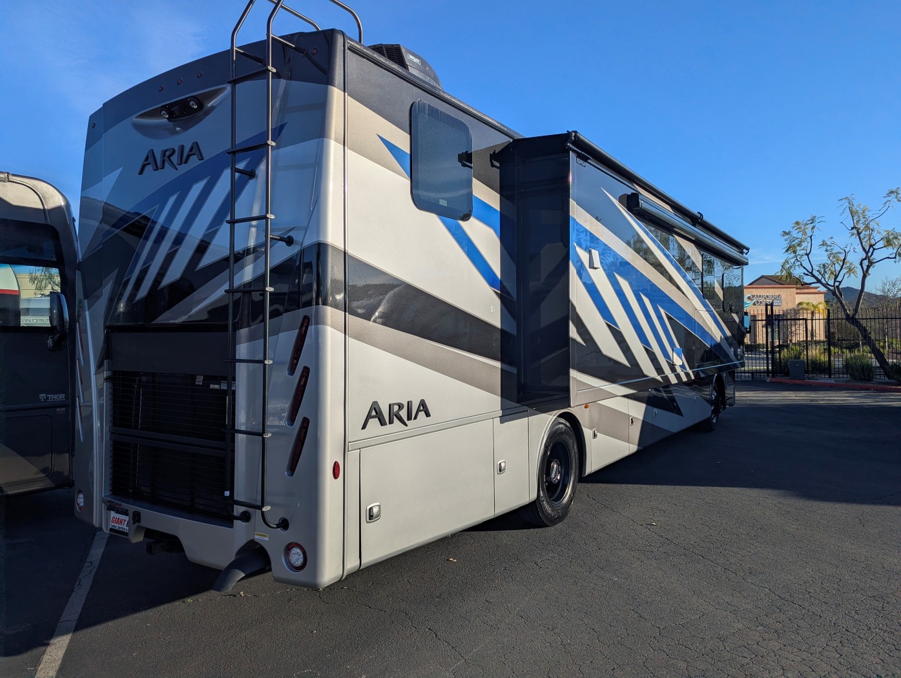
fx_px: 625
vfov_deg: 56.9
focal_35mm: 24
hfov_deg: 71.5
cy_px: 339
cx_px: 450
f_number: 1.85
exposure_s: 1/5952
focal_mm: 6.81
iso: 42
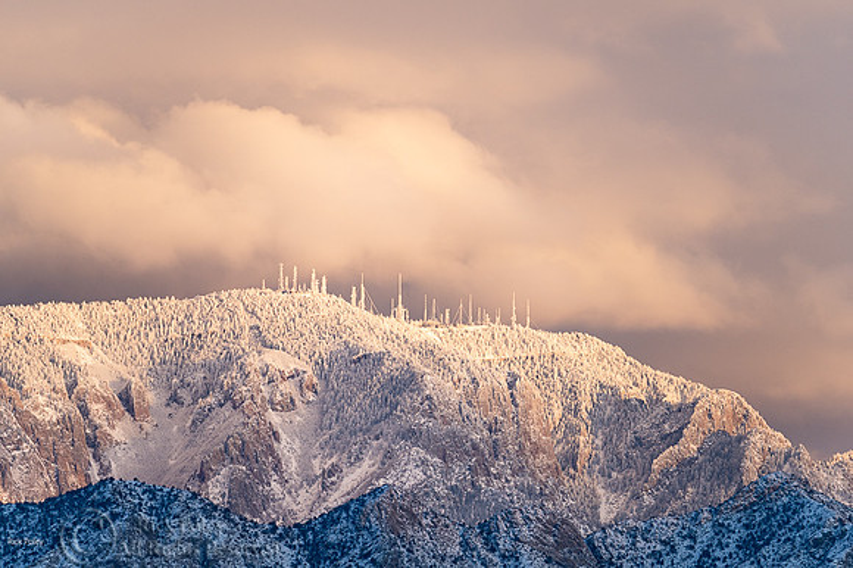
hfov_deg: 5.2
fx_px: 9472
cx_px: 426
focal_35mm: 400
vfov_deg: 3.4
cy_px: 284
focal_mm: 400
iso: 640
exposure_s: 1/250
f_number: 8
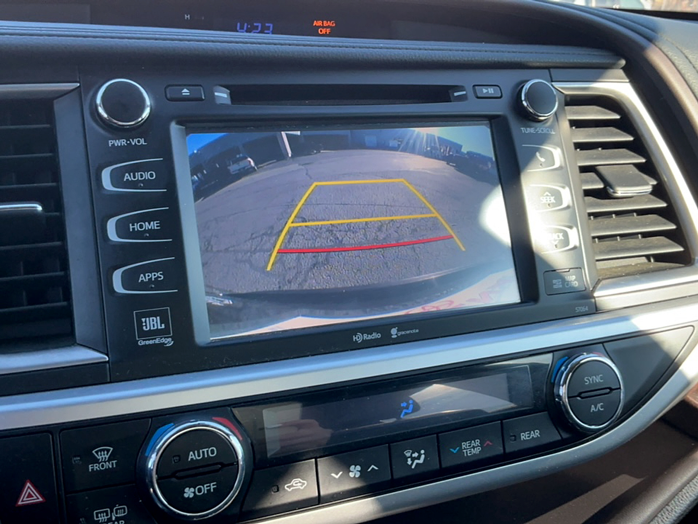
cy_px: 262
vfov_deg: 46.8
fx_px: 605
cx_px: 349
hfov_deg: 60.0
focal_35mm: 30
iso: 32
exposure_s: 1/120
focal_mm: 3
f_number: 1.8
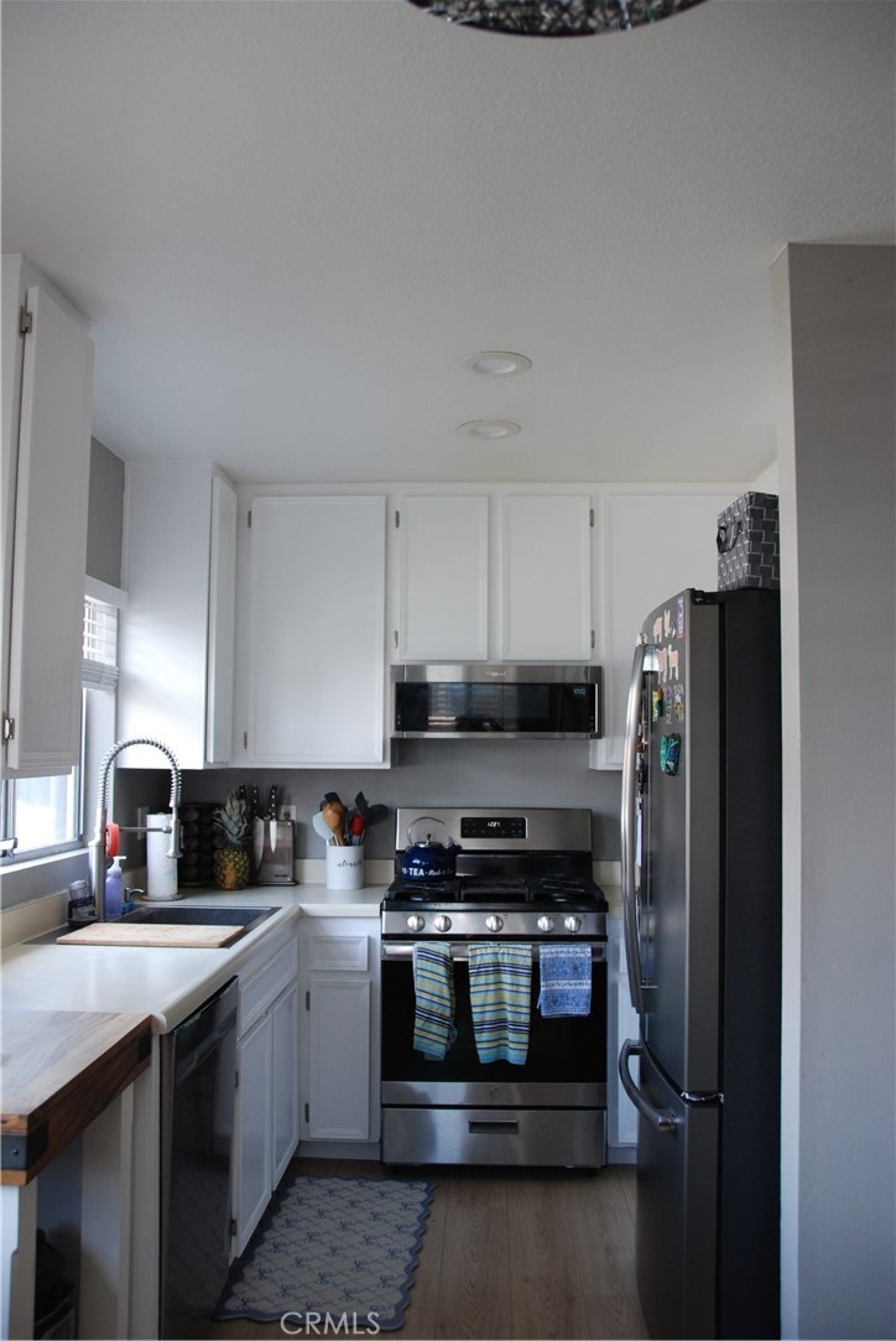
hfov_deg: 43.7
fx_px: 1118
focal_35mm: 30
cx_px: 448
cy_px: 670
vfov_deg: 61.9
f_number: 3.8
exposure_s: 1/100
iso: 400
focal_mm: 20
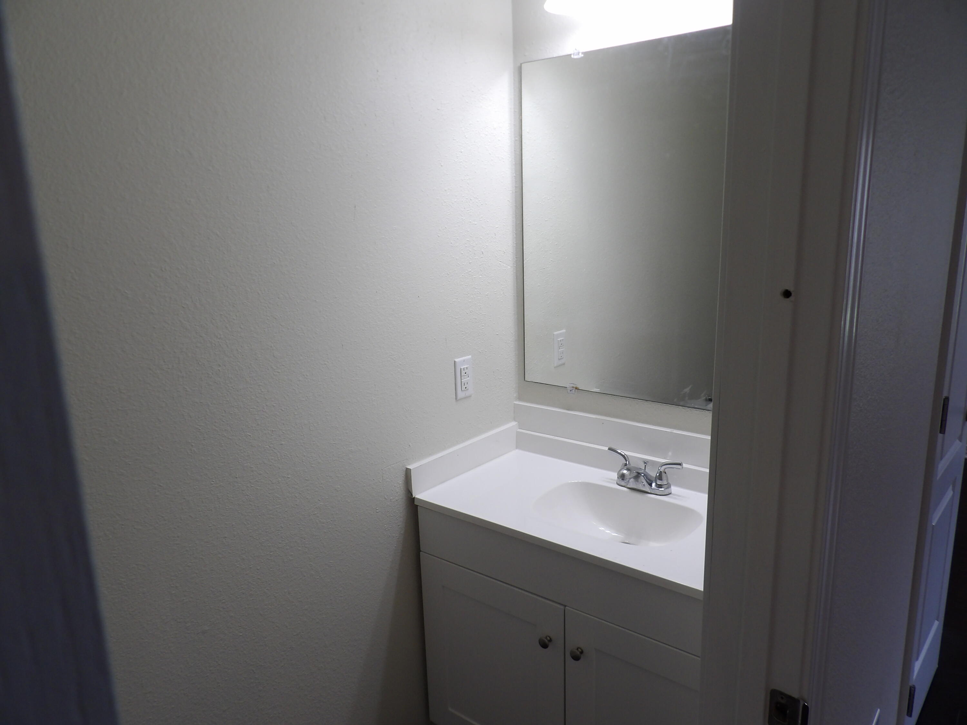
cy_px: 362
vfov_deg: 56.8
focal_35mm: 24
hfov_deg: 71.6
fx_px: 670
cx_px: 484
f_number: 3.2
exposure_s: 1/42
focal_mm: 4.3
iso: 100
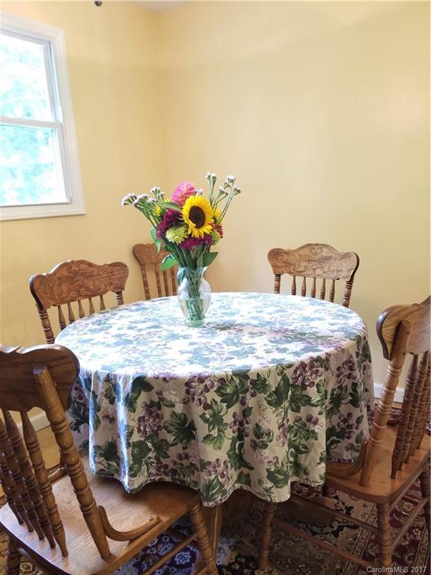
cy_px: 288
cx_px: 216
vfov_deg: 67.3
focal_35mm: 26
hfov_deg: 53.1
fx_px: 432
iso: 250
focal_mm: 4.25
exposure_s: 1/20
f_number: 1.7
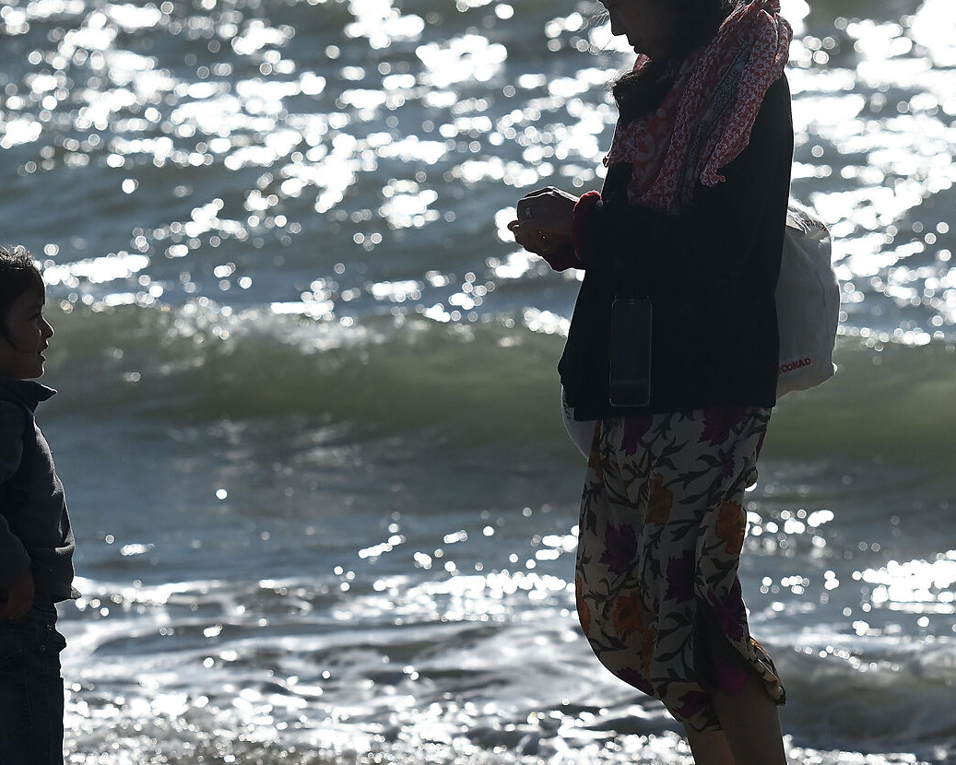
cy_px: 381
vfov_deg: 5.3
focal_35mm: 293
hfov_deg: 6.6
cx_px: 278
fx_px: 8292
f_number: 5.6
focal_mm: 135
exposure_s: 1/8000
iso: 500
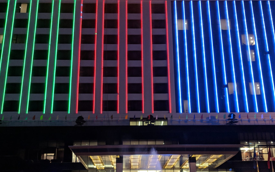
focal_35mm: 43
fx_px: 322
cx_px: 144
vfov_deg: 29.7
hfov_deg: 46.2
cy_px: 112
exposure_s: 1/50
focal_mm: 4.44
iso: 253
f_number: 1.8
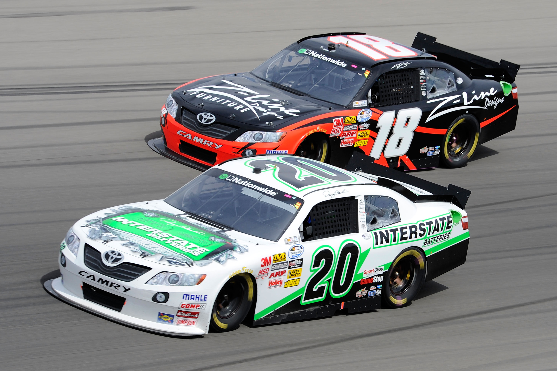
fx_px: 3093
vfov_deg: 6.9
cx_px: 278
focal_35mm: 200
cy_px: 186
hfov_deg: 10.3
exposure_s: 1/640
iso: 400
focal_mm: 200
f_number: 9
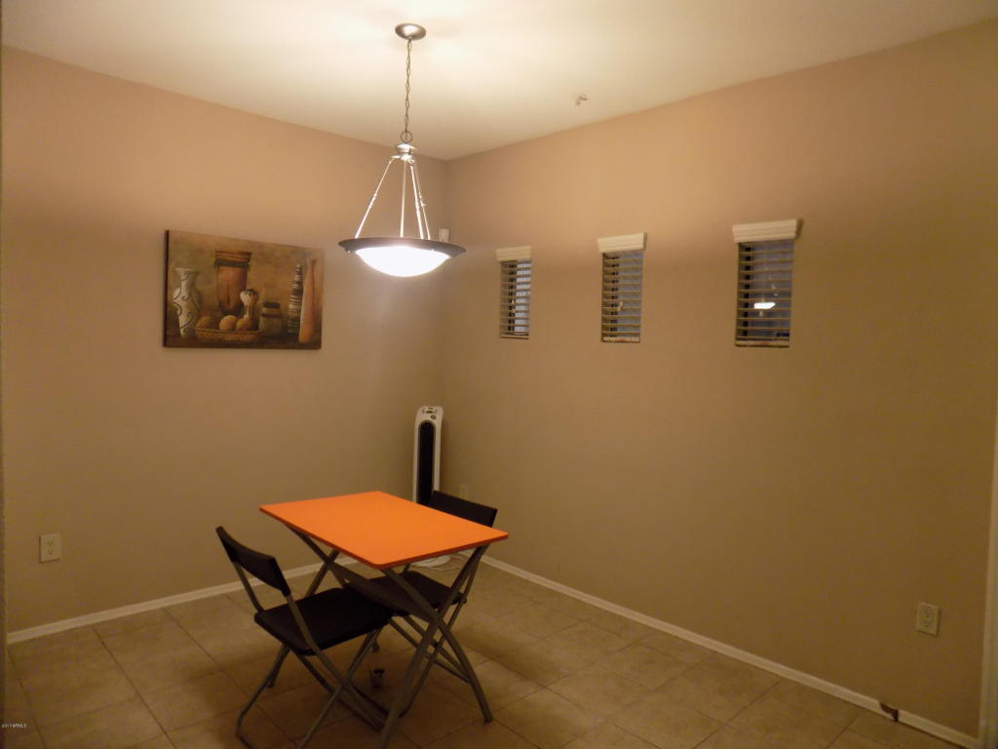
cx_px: 499
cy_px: 374
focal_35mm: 23
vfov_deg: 58.9
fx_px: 663
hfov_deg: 73.9
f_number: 3.1
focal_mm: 4
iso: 250
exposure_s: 1/30
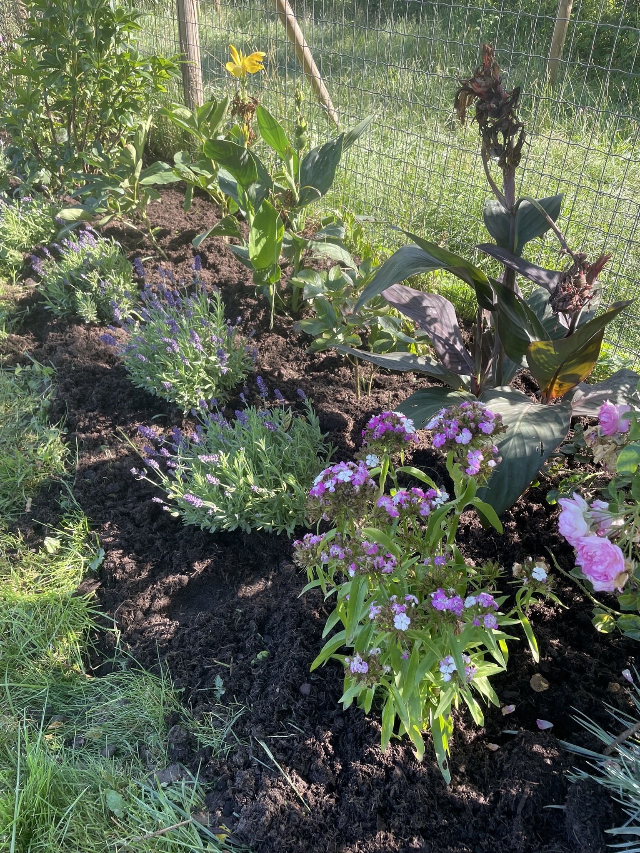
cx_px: 320
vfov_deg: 67.3
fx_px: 641
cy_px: 426
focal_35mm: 26
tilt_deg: -38.1
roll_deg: -0.7
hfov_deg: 53.1
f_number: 1.6
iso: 32
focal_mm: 4.2
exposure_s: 1/238
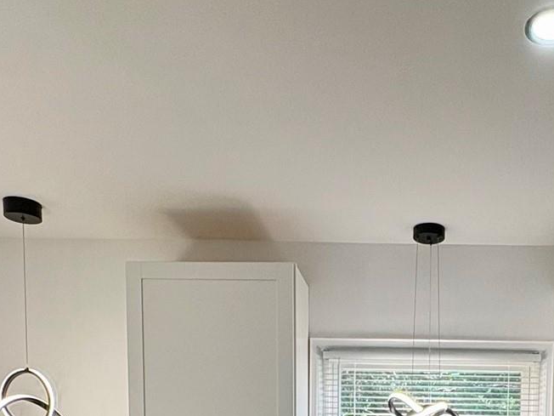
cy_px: 556
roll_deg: +0.2
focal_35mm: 44
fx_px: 704
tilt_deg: -4.2
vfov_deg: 27.0
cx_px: 416
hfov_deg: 41.7
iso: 100
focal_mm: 2.22
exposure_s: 1/132
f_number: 2.2
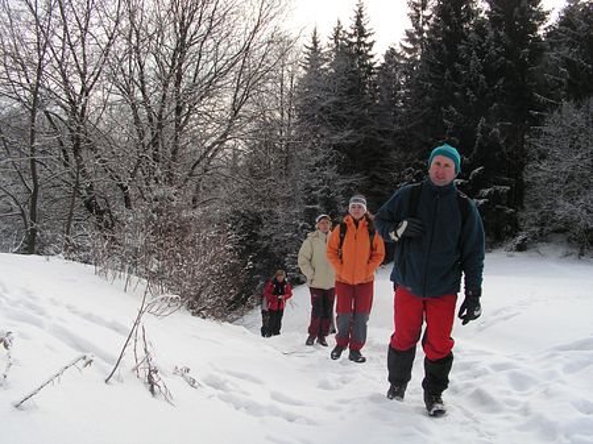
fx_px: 616
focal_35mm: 36
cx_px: 296
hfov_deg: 51.4
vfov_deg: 39.6
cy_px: 222
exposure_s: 1/200
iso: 50
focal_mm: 6
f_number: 4.8
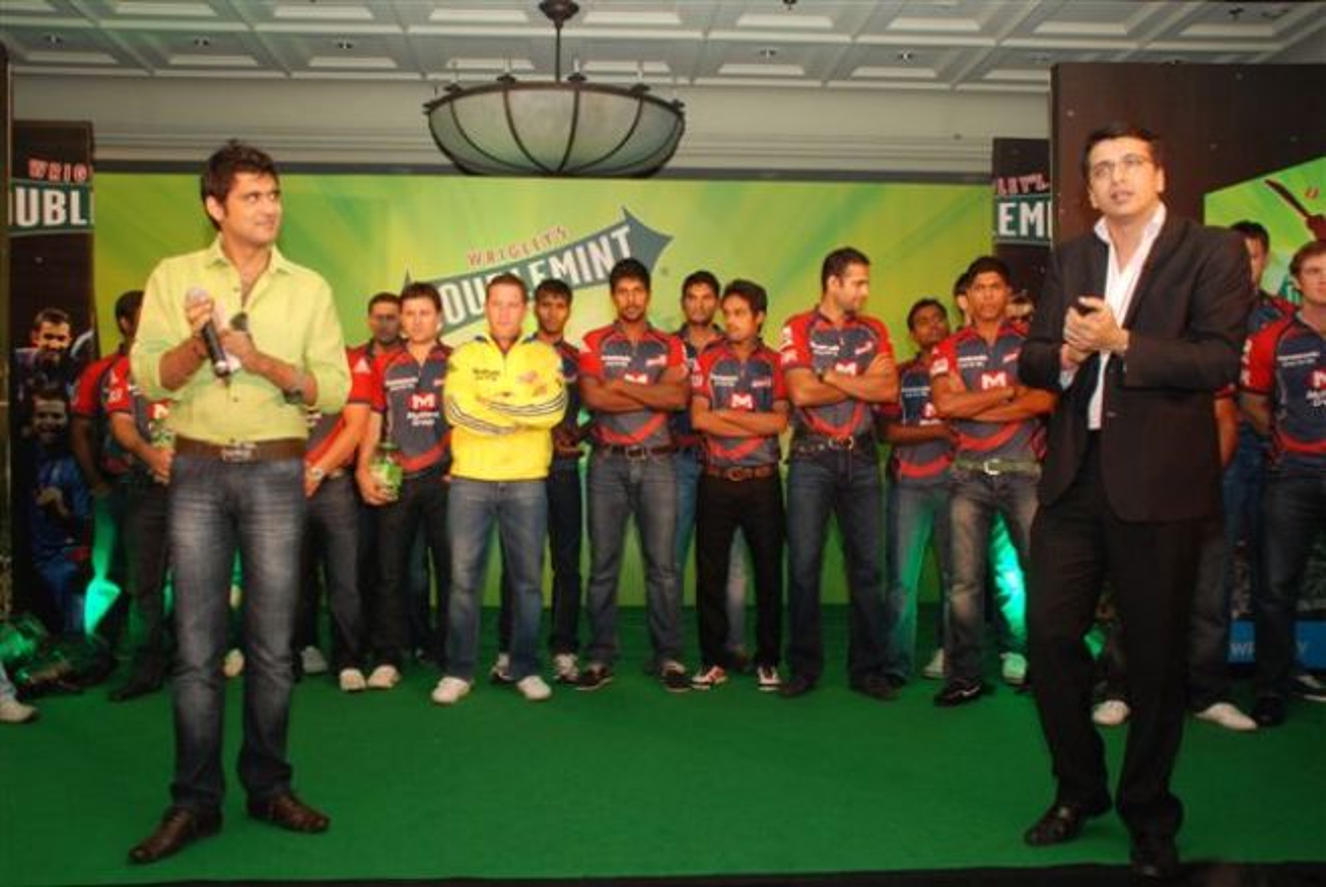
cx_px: 663
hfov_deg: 61.9
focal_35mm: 30
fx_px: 1106
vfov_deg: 43.7
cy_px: 444
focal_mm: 20
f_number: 5.6
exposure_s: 1/80
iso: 640
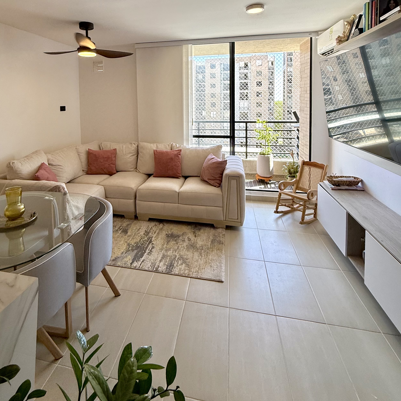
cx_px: 170
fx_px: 262
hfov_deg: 74.4
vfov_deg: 71.2
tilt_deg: -2.2
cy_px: 116
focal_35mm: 20
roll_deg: +0.3
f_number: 2.2
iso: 80
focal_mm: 2.22
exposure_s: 1/250
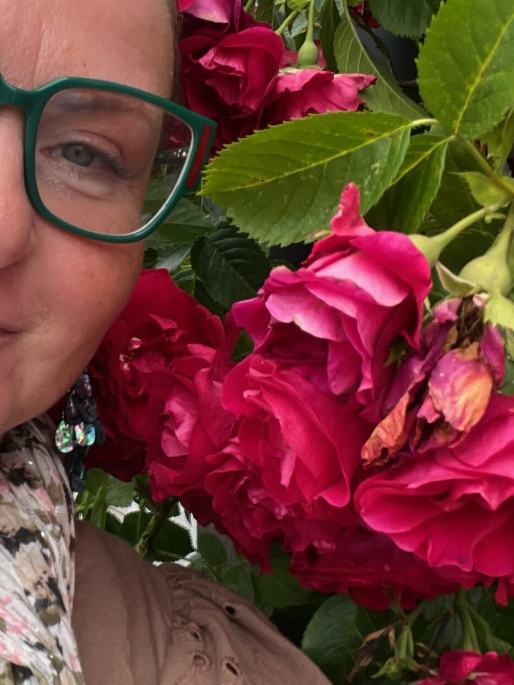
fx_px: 1228
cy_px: 347
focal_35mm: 62
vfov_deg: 31.2
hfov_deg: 22.9
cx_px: 25
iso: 32
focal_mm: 2.71
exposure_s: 1/250
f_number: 2.2
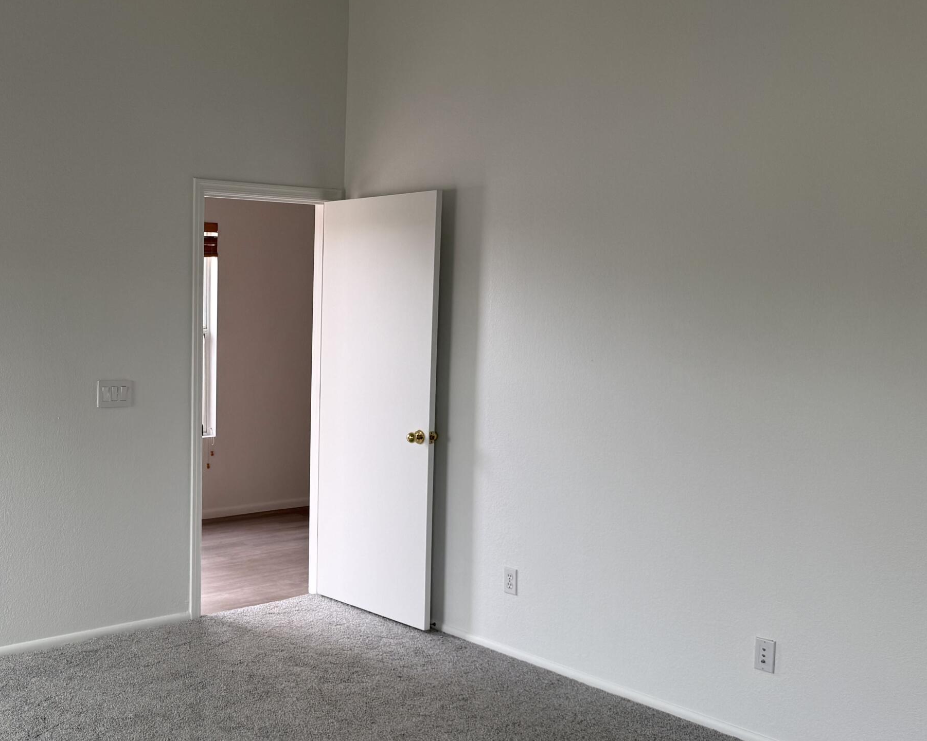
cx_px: 227
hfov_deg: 45.2
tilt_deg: -5.3
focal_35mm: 39
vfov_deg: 38.2
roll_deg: -0.9
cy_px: 401
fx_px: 1070
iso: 64
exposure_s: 1/121
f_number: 1.78
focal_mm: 6.76
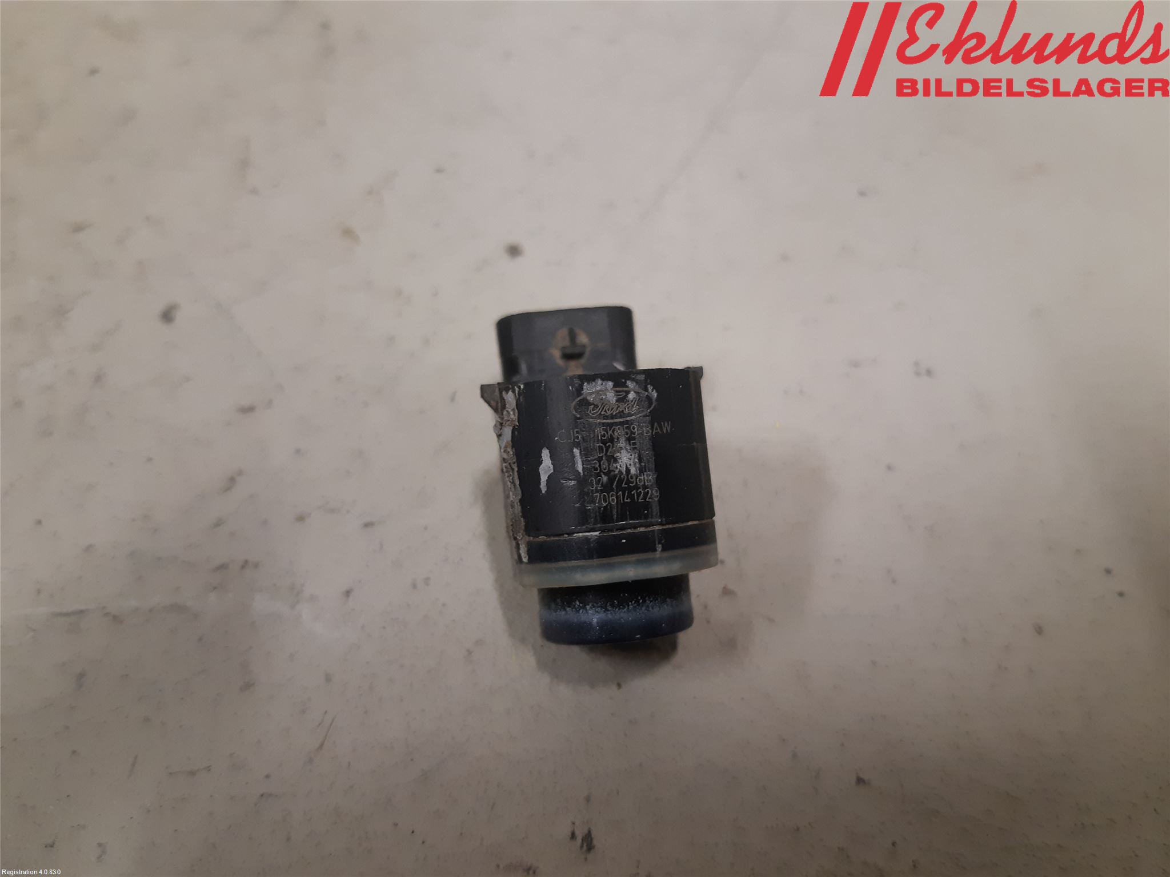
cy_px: 438
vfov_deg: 53.1
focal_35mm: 26
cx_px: 585
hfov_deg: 67.3
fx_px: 879
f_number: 1.7
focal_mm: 3.93
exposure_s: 1/50
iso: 200
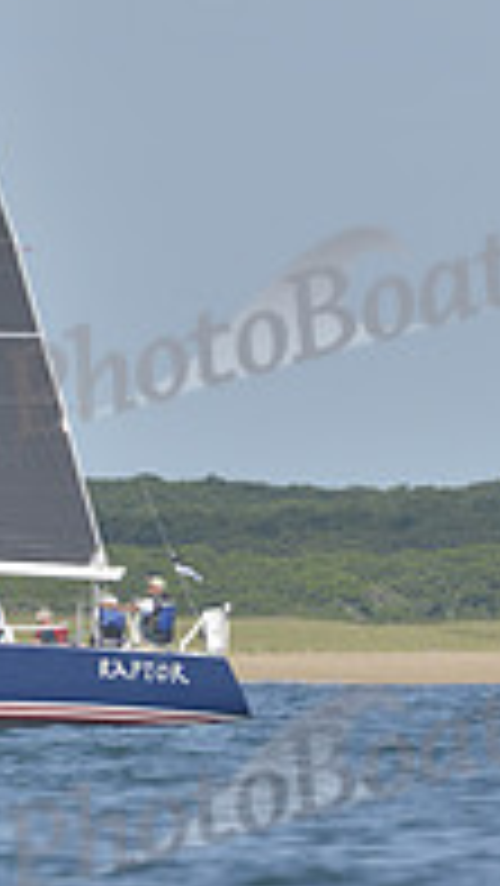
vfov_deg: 1.8
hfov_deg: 1.0
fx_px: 29048
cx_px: -227
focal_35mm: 1234
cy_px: 153
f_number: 6.3
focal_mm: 400
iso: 280
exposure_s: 1/1600
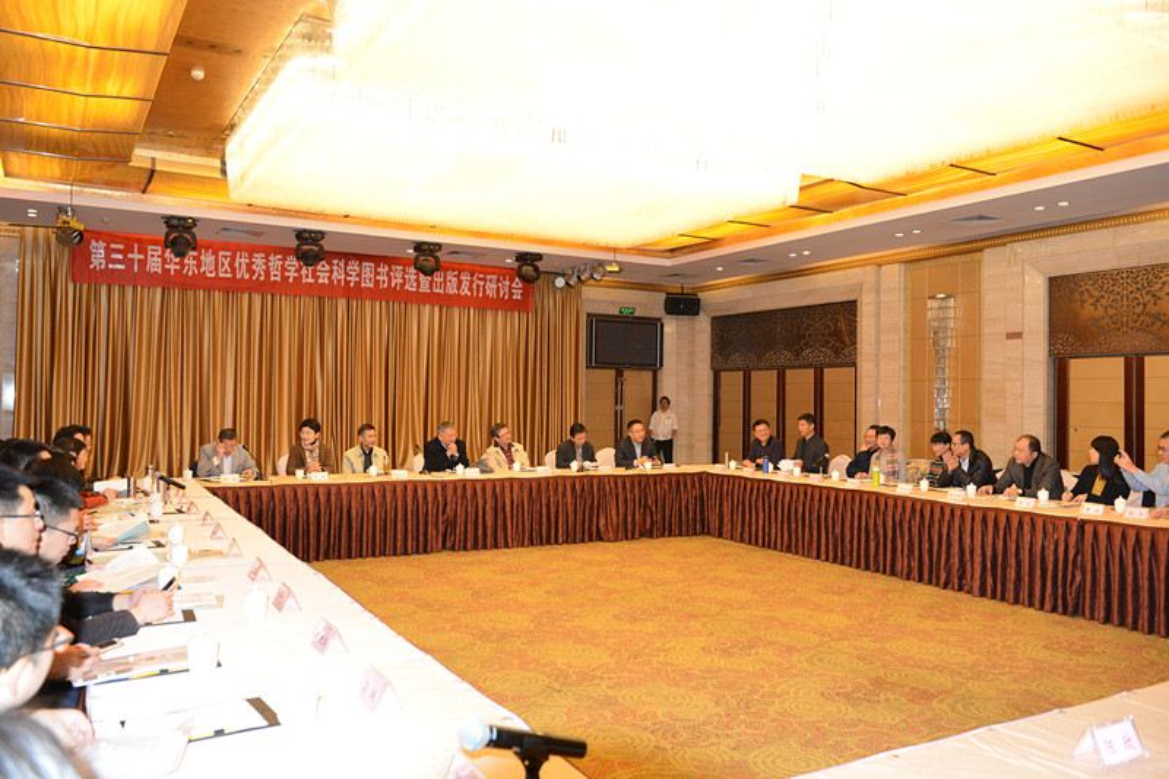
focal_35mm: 28
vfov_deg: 46.4
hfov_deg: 65.5
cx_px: 584
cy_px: 390
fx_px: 909
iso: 2000
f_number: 4
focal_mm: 28
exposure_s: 1/125
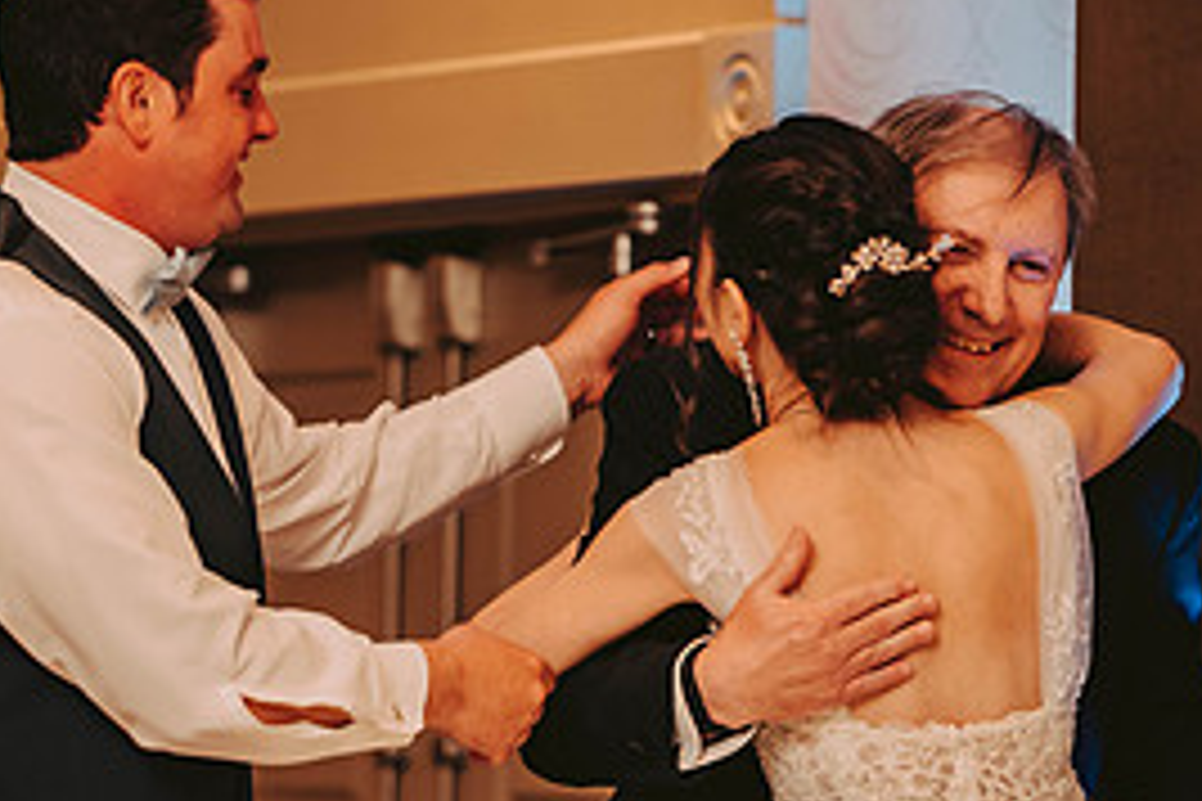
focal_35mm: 293
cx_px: 617
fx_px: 9782
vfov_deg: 4.7
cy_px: 601
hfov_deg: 7.0
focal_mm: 135
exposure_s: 1/60
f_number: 2.8
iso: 800
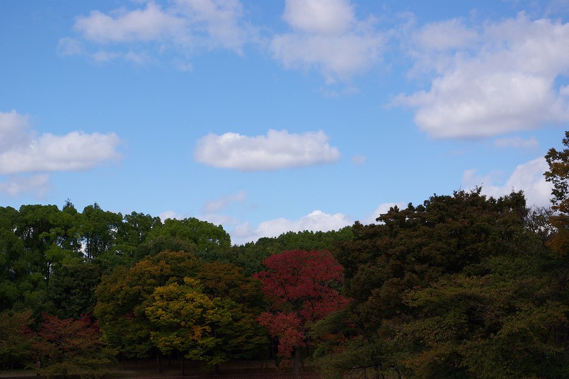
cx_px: 284
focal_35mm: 82
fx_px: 1303
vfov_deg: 16.5
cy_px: 190
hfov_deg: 24.6
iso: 100
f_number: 9.5
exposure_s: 1/180
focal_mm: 55
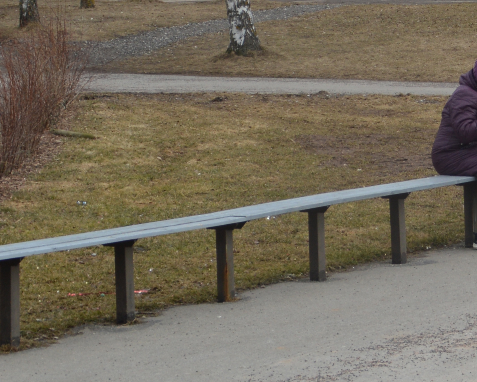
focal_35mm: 160
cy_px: -174
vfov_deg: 9.4
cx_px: 575
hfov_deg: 11.8
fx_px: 2259
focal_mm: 28
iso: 100
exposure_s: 1/200
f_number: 7.1
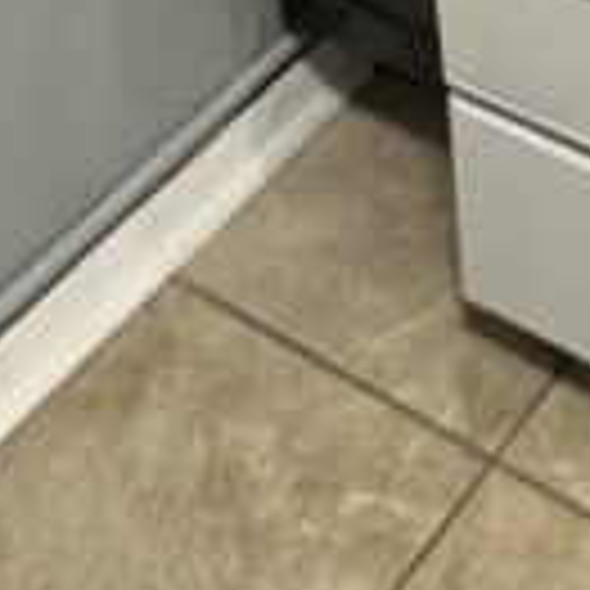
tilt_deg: -12.2
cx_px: 842
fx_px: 1870
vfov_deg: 12.0
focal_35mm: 97
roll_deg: +3.6
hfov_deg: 16.6
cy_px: -1031
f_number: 2.2
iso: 200
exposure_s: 1/60
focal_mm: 2.22
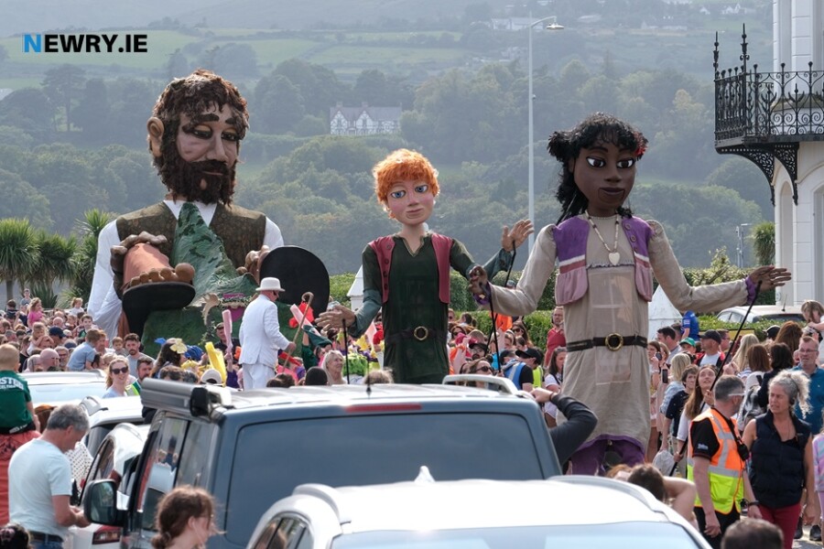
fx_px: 3959
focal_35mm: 173
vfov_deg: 7.9
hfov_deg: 11.9
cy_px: 274
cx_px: 412
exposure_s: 1/350
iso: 400
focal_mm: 115
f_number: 8
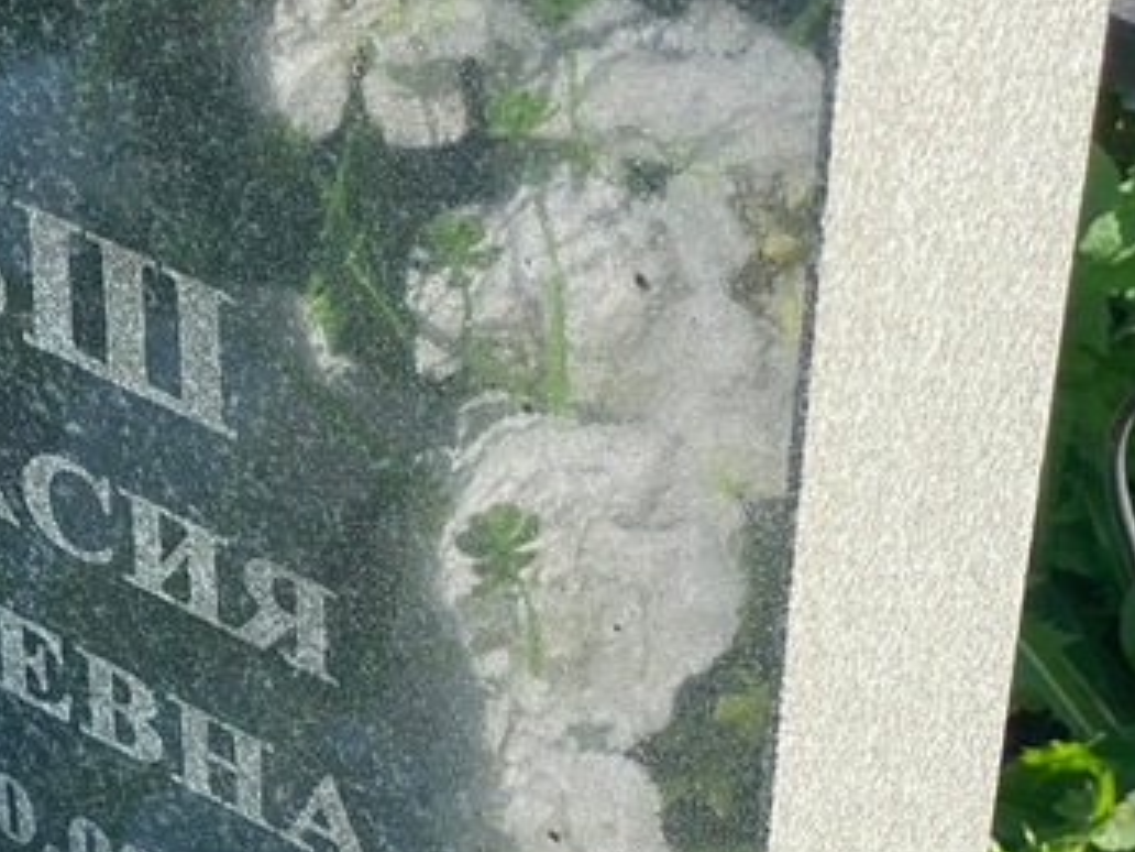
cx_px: 33
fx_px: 3967
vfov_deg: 12.2
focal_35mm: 121
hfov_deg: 16.0
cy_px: 670
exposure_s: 1/648
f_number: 2
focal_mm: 6
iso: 20
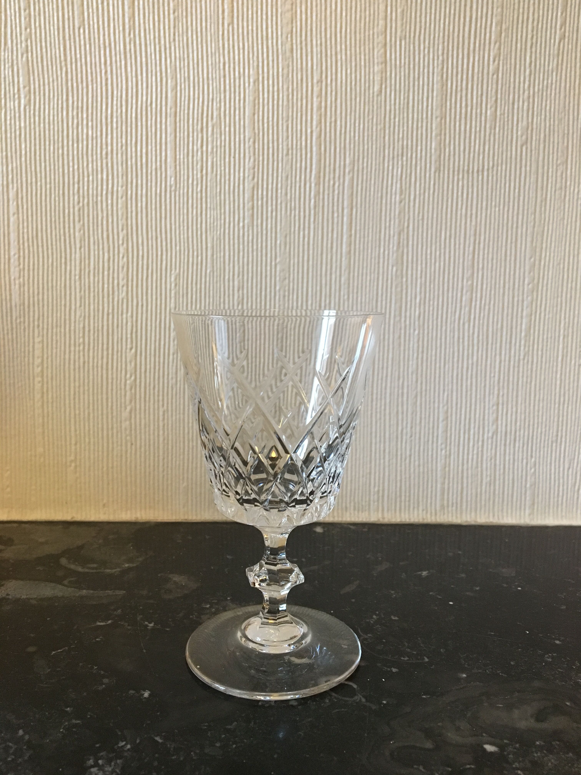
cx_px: 290
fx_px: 649
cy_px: 388
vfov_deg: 61.7
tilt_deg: -8.7
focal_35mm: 29
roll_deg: -1.5
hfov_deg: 48.2
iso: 200
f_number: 2.2
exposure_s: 1/17
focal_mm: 4.15
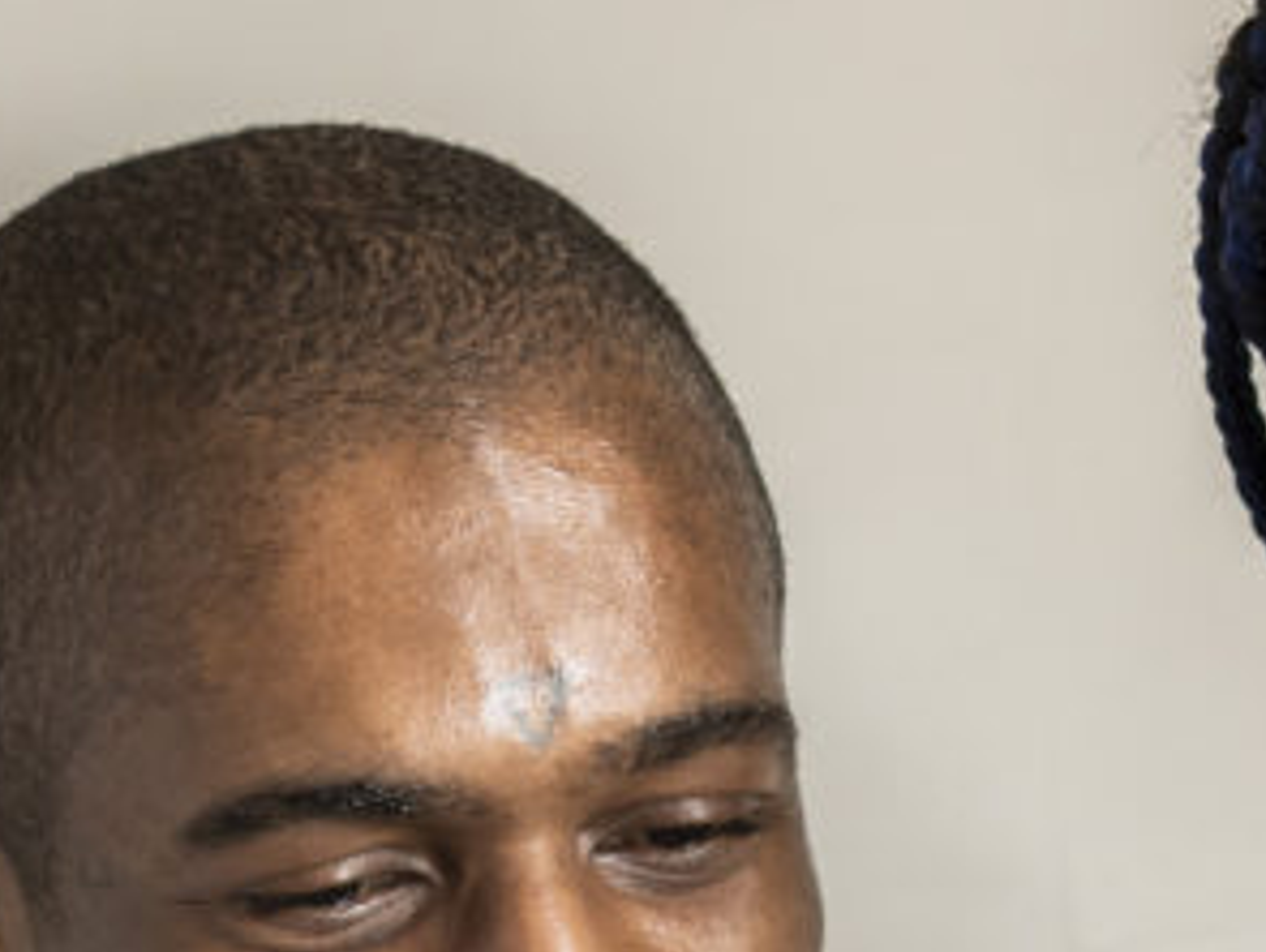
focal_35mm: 175
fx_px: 6408
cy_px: 1265
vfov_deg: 8.4
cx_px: 863
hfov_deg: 11.3
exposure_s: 1/250
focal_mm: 35
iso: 1000
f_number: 3.5
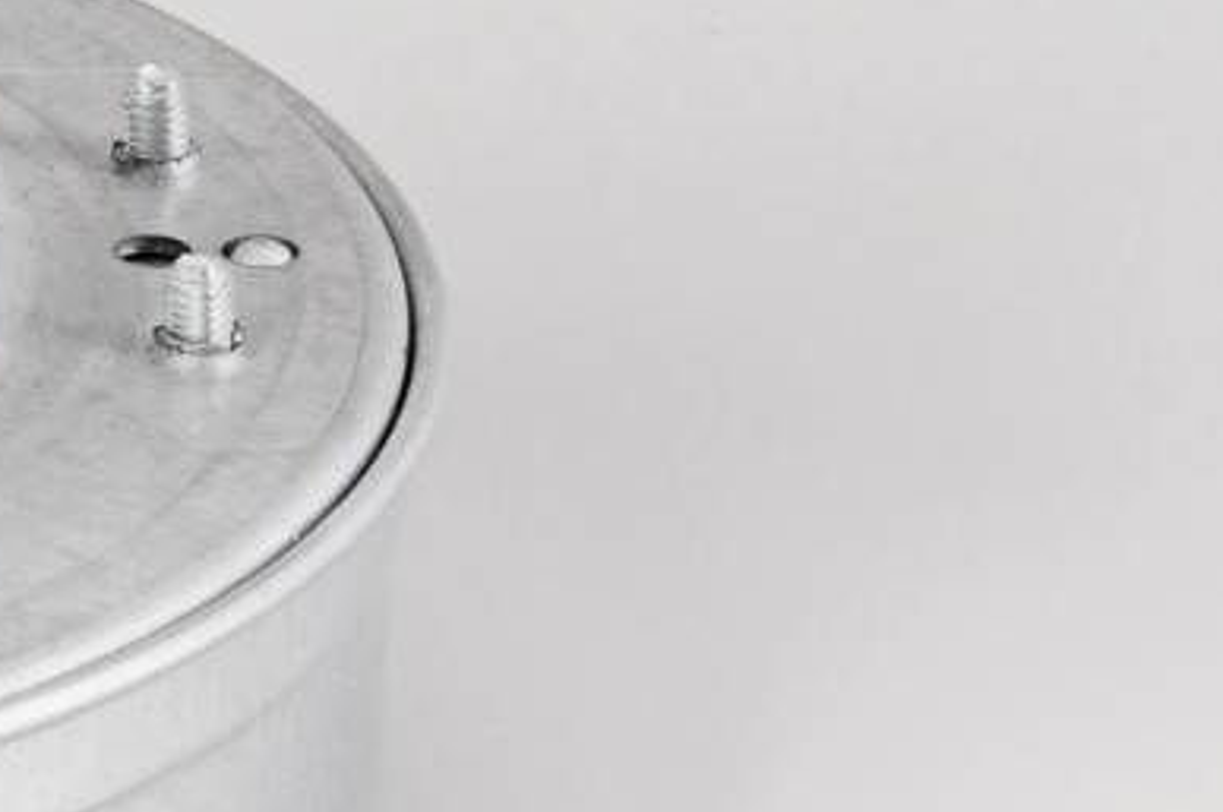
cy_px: -57
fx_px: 10111
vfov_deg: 4.6
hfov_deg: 6.8
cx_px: -705
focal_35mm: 298
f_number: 18
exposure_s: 1/80
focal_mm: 48
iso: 200
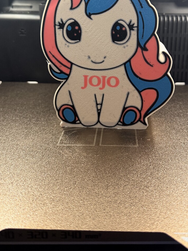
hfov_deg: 35.8
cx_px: 116
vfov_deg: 45.4
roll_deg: -0.7
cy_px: 67
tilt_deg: -14.9
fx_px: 290
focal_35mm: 40
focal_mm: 6.76
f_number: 1.78
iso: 250
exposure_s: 1/60
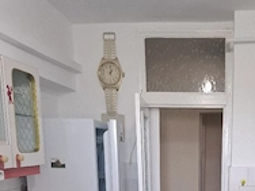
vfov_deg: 25.9
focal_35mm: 49
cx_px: 197
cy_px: 240
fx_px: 361
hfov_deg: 37.8
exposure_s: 1/50
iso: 160
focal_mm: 5.54
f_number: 1.8
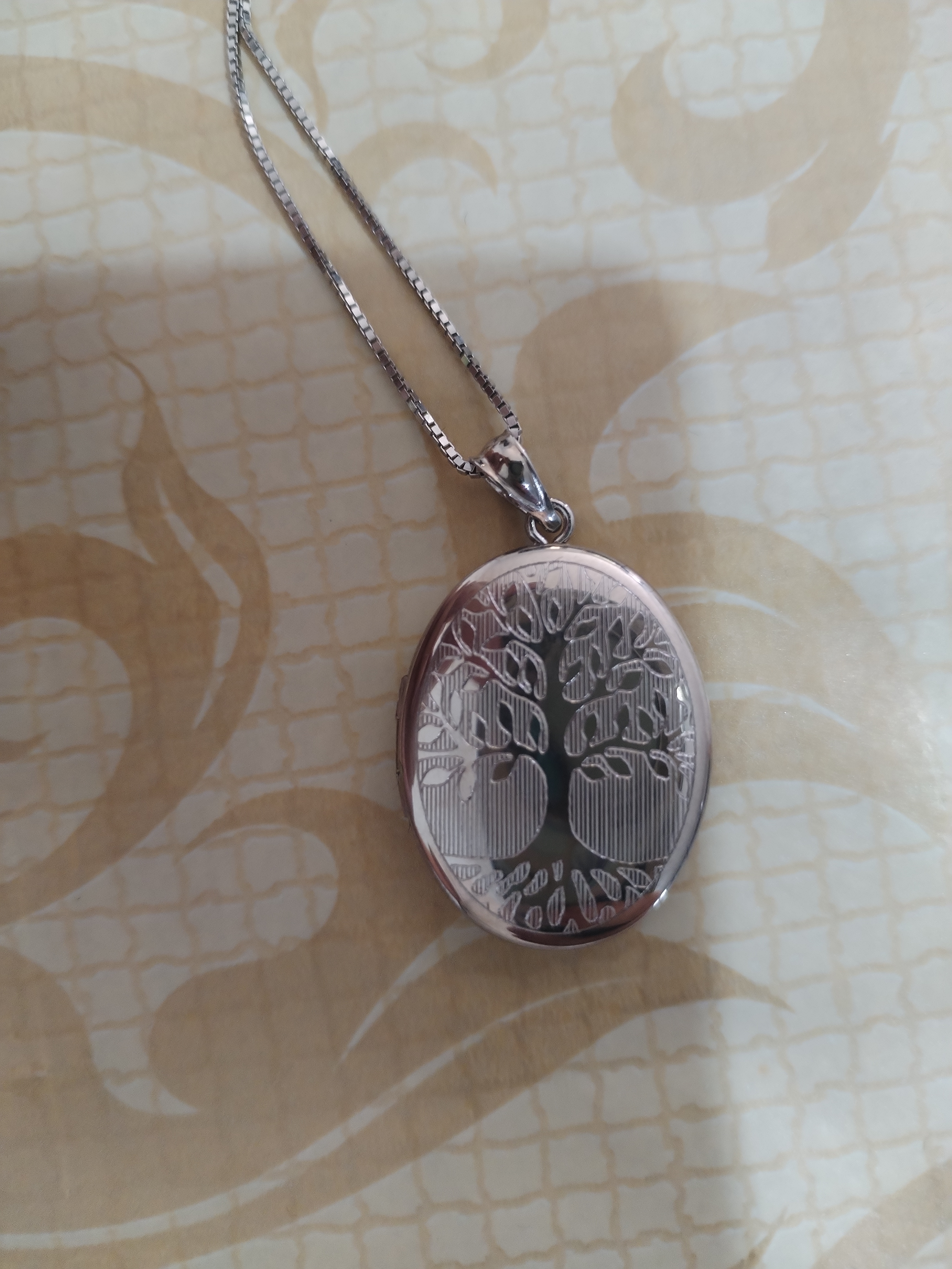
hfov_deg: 48.2
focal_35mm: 29
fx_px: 1063
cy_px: 634
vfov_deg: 61.7
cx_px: 476
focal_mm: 4.75
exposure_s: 1/24
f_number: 1.8
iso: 802
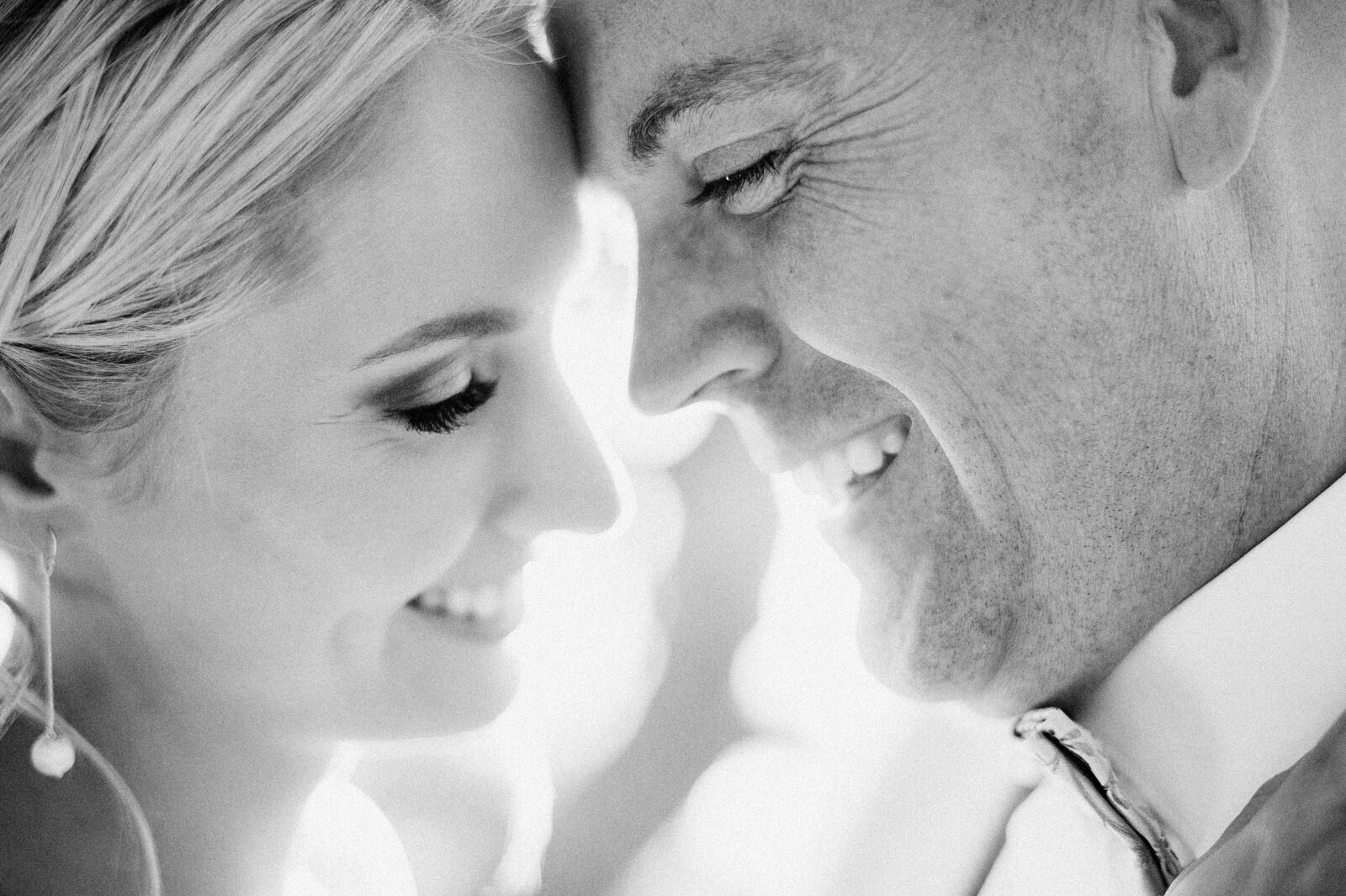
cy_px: 448
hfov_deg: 39.6
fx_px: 1868
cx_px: 673
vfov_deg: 27.0
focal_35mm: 50
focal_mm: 50
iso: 400
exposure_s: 1/800
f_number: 2
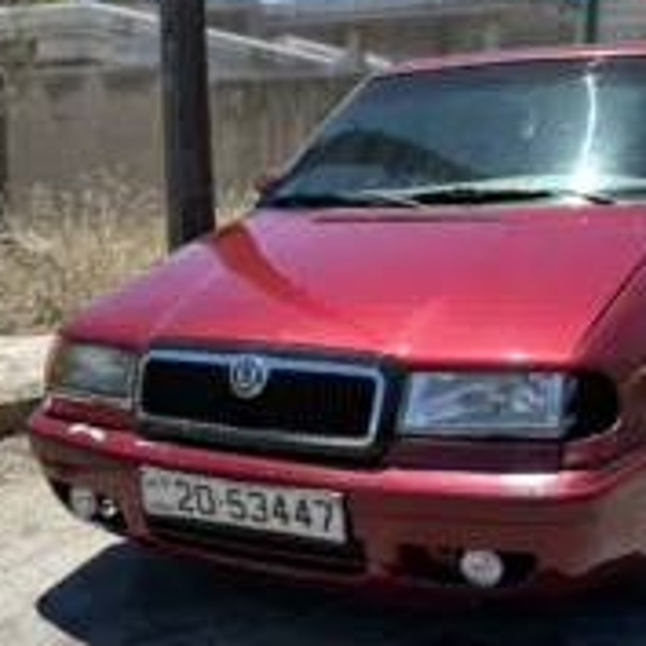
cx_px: 347
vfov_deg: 35.2
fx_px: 1013
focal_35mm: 48
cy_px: 383
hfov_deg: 35.3
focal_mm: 6.86
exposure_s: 1/1751
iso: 80
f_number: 1.78
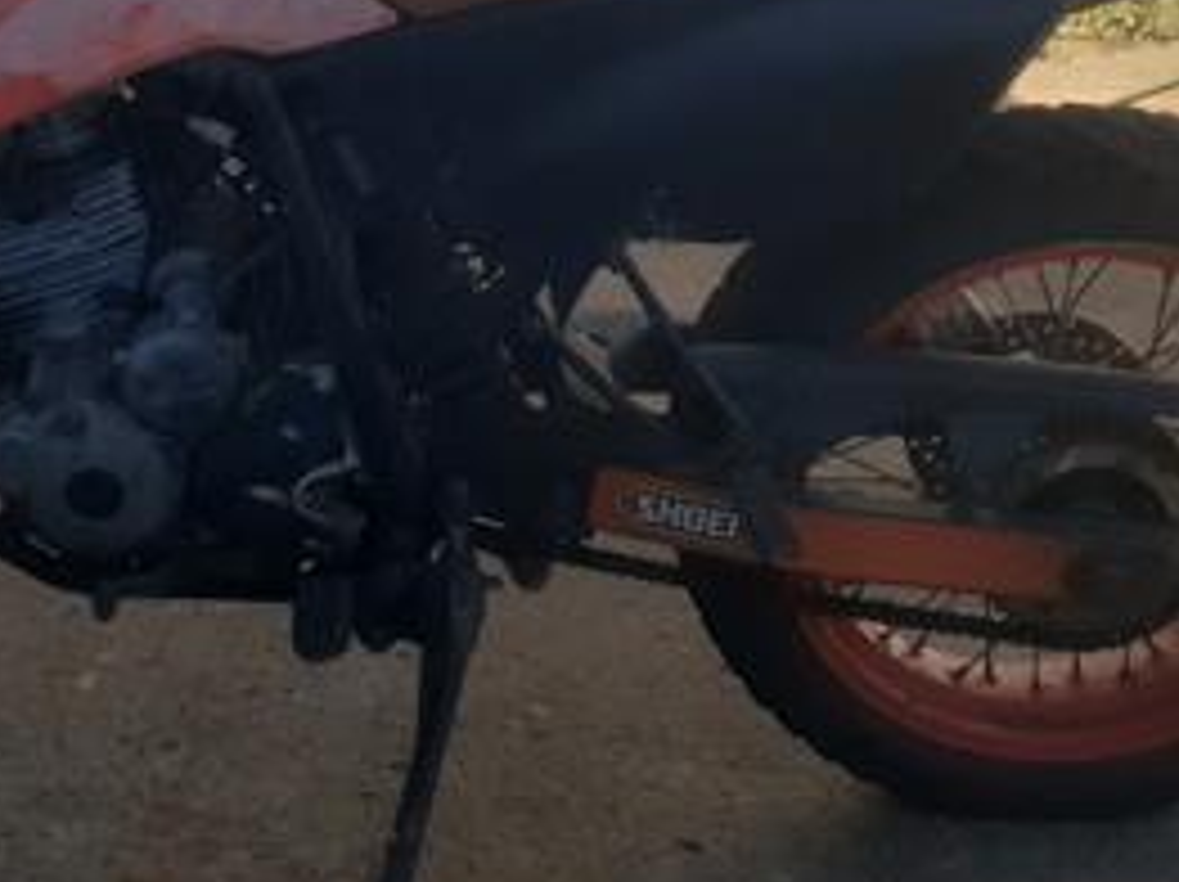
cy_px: -140
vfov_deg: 20.9
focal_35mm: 66
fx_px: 2246
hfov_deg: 28.8
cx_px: 252
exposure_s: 1/1220
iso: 40
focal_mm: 3.6
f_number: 1.9
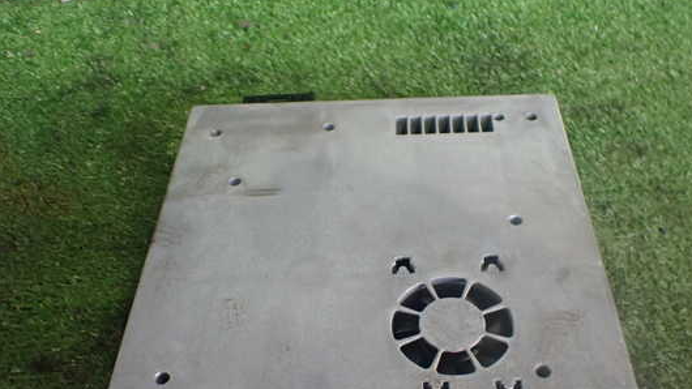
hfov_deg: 54.0
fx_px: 679
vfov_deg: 31.7
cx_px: 370
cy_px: 258
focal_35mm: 37
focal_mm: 5.4
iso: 640
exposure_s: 1/125
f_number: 2.3
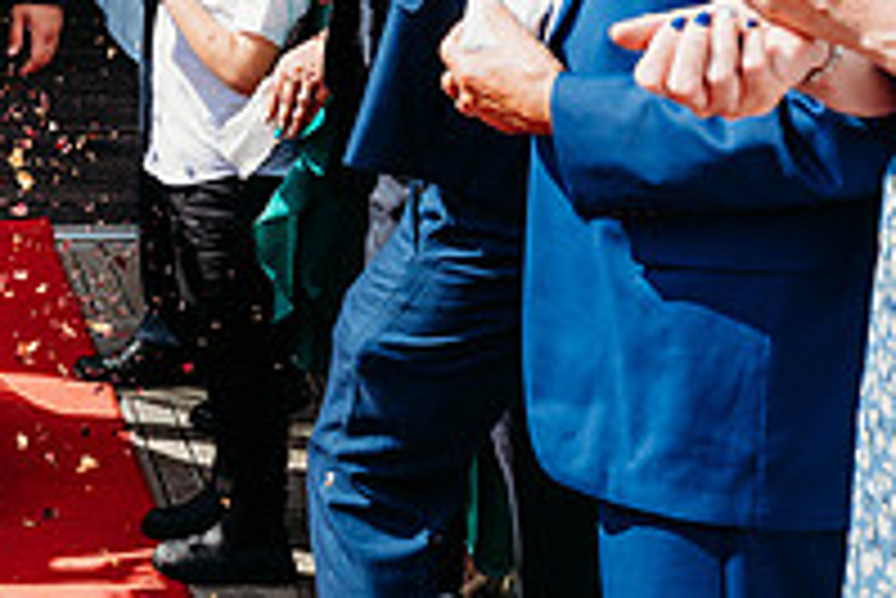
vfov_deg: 13.3
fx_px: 2466
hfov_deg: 19.5
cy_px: -211
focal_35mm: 99
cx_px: -158
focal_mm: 34
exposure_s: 1/800
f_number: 5
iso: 180
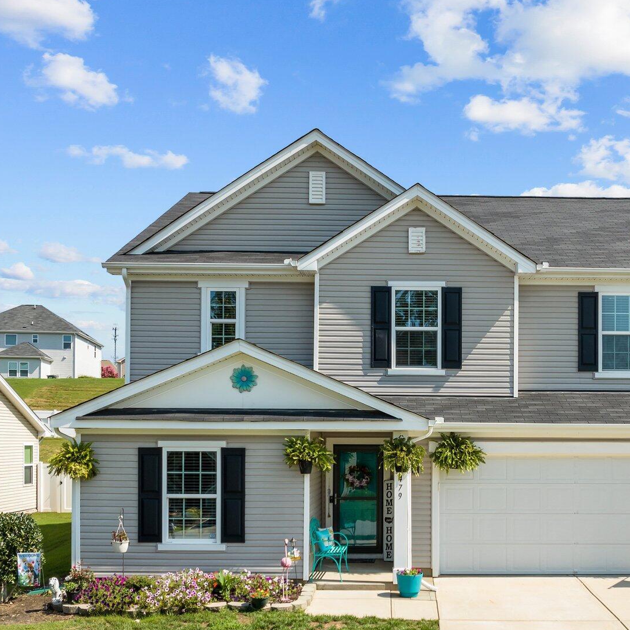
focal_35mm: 40
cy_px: 440
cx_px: 412
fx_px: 824
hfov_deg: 41.4
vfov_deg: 41.1
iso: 100
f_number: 2.8
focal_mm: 12.29
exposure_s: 1/2000
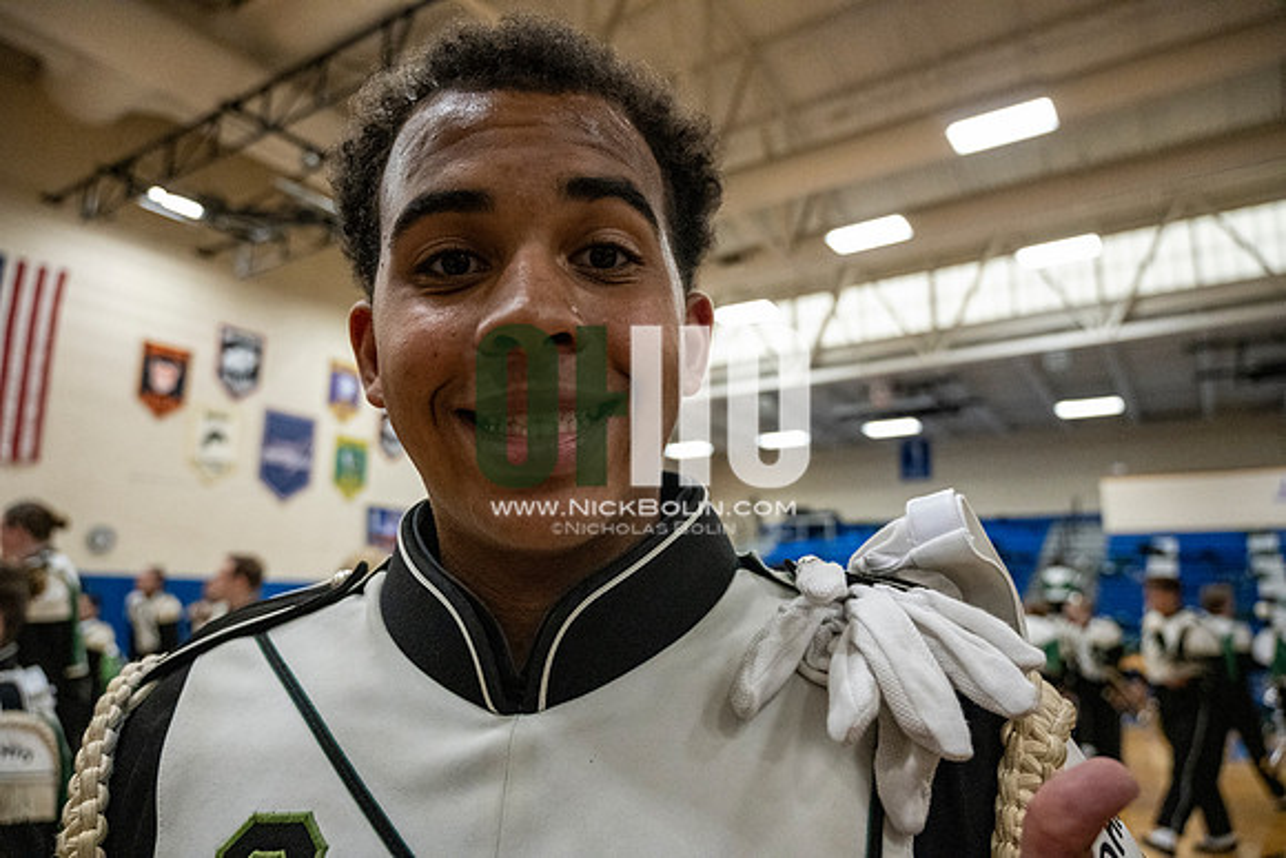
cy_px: 429
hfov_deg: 73.7
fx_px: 857
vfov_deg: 53.2
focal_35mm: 24
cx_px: 643
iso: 8000
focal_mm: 24
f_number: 4
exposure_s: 1/800
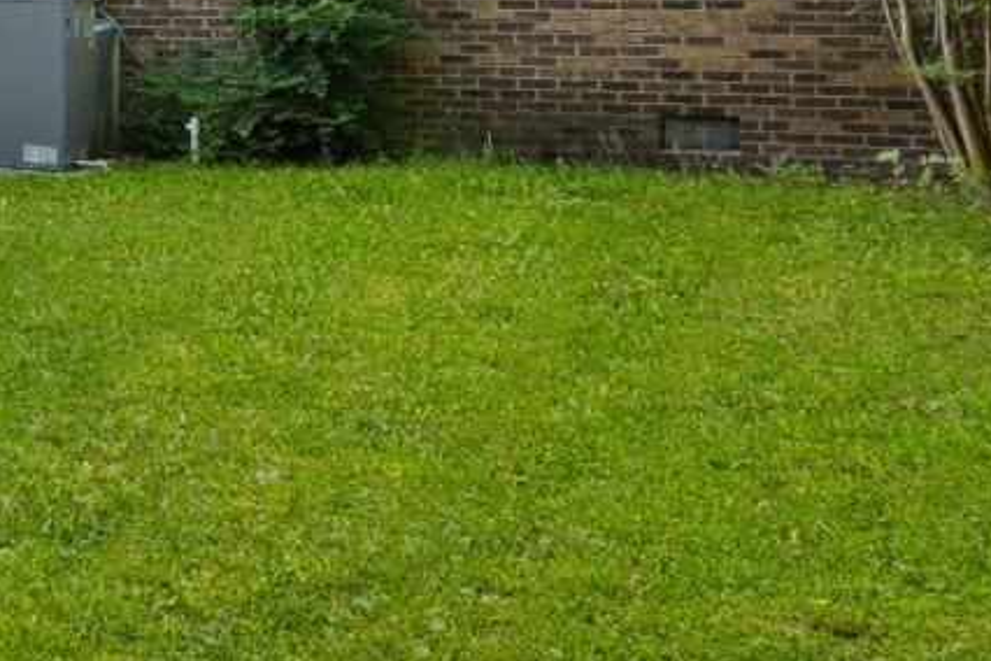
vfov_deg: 22.3
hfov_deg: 27.9
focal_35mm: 57
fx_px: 1569
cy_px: -84
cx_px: -354
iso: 100
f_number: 4.5
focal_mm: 10
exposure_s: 1/25
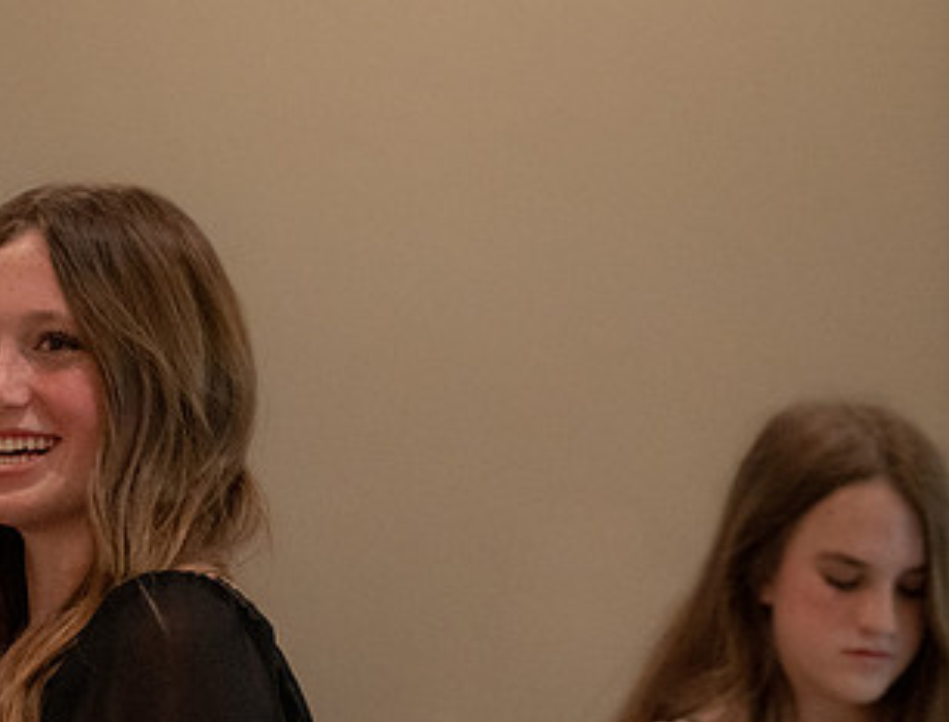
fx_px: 5127
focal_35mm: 186
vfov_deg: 8.1
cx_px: 108
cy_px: 488
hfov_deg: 10.5
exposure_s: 1/320
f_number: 2.8
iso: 4000
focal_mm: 70
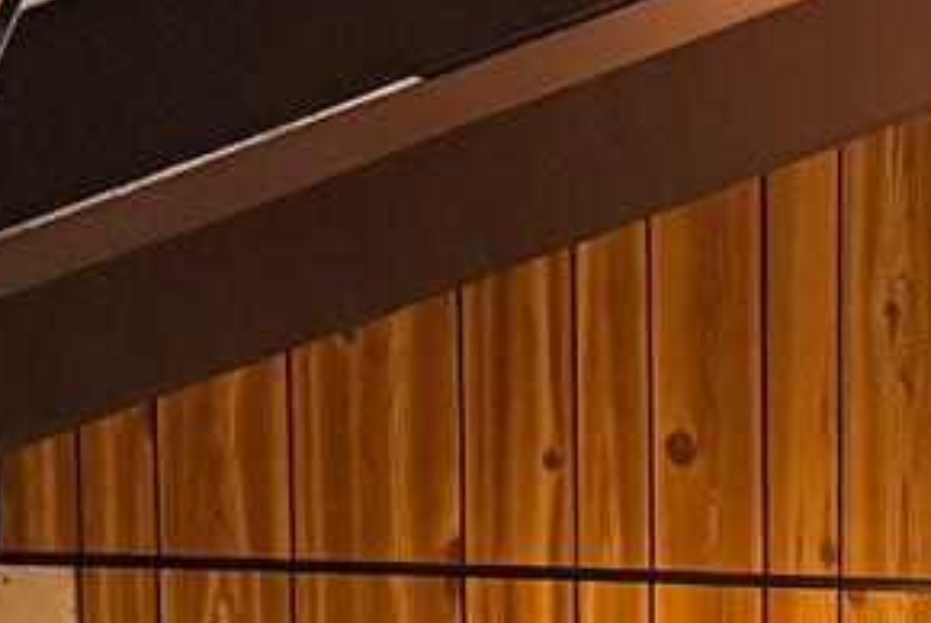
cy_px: 1718
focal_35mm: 176
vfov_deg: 7.1
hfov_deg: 11.3
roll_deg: -0.2
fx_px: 4556
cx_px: 1339
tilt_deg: -7.5
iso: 640
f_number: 1.78
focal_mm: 6.76
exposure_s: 1/60
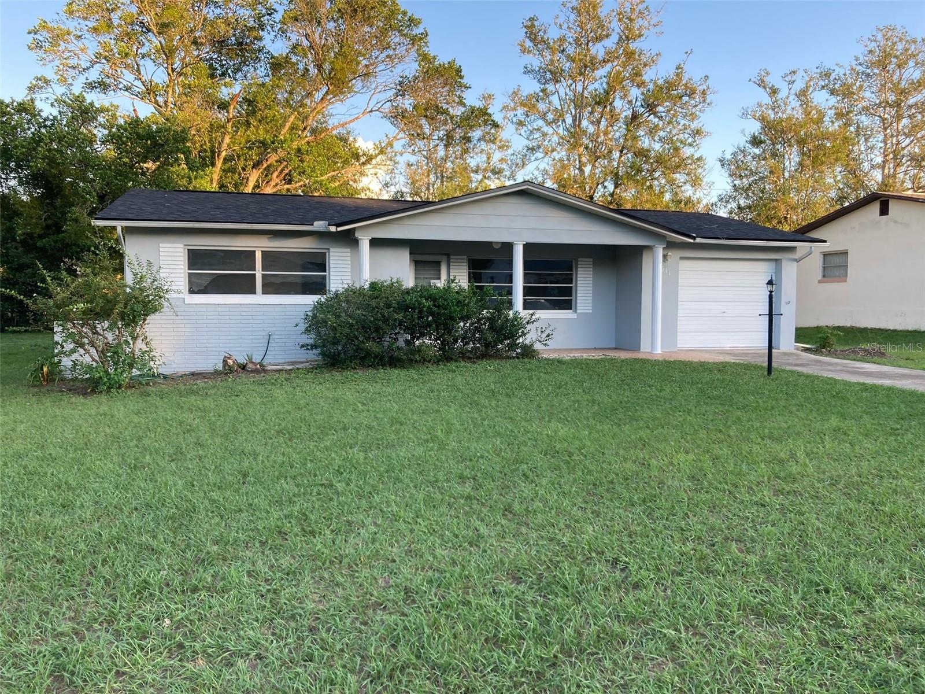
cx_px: 462
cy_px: 347
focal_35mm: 28
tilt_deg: +0.8
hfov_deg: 63.4
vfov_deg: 49.7
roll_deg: -0.9
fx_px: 748
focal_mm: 3.99
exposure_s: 1/127
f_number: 1.8
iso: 20
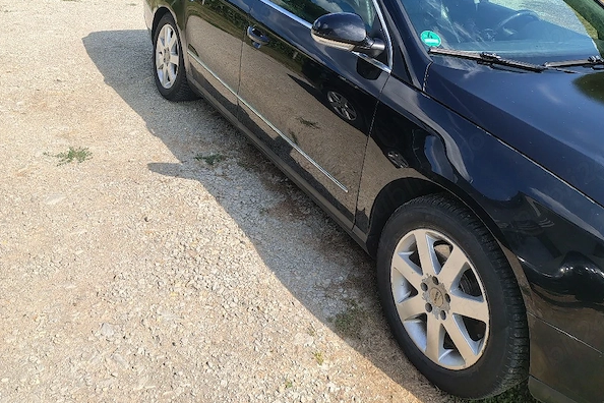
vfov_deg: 35.7
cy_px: 46
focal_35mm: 35
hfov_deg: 54.4
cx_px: 302
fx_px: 587
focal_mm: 4.71
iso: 144
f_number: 1.7
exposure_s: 1/1111
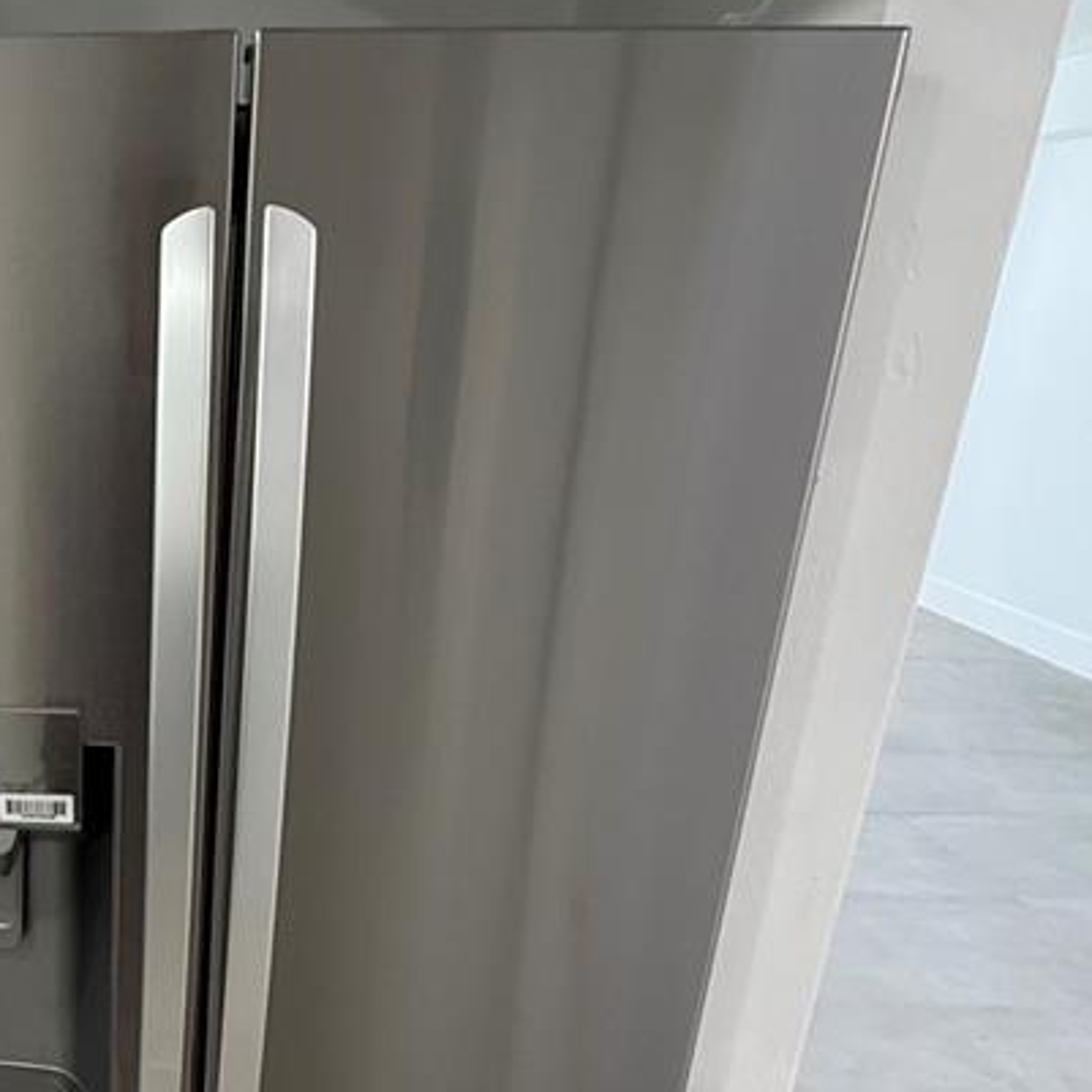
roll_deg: -1.1
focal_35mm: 37
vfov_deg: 43.6
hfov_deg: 40.6
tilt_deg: -20.0
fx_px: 1321
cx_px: 60
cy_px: 812
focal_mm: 2.22
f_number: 2.2
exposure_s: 1/120
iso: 320
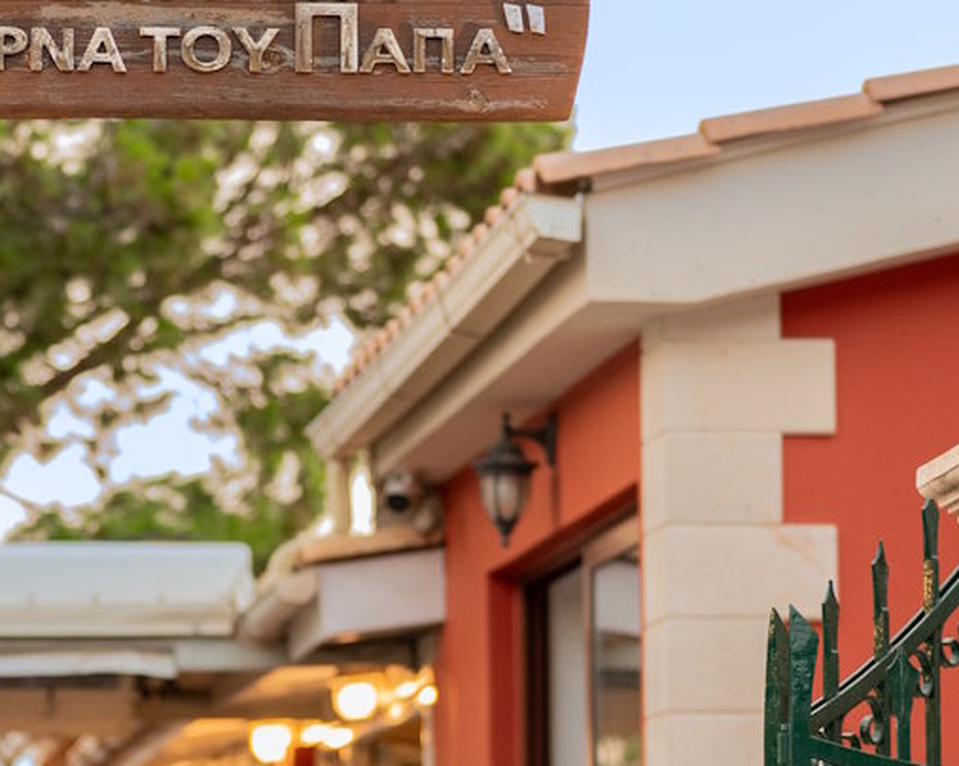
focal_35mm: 167
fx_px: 4737
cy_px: 751
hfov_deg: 11.5
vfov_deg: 9.2
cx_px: 98
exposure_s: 1/320
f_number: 2
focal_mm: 50
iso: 800
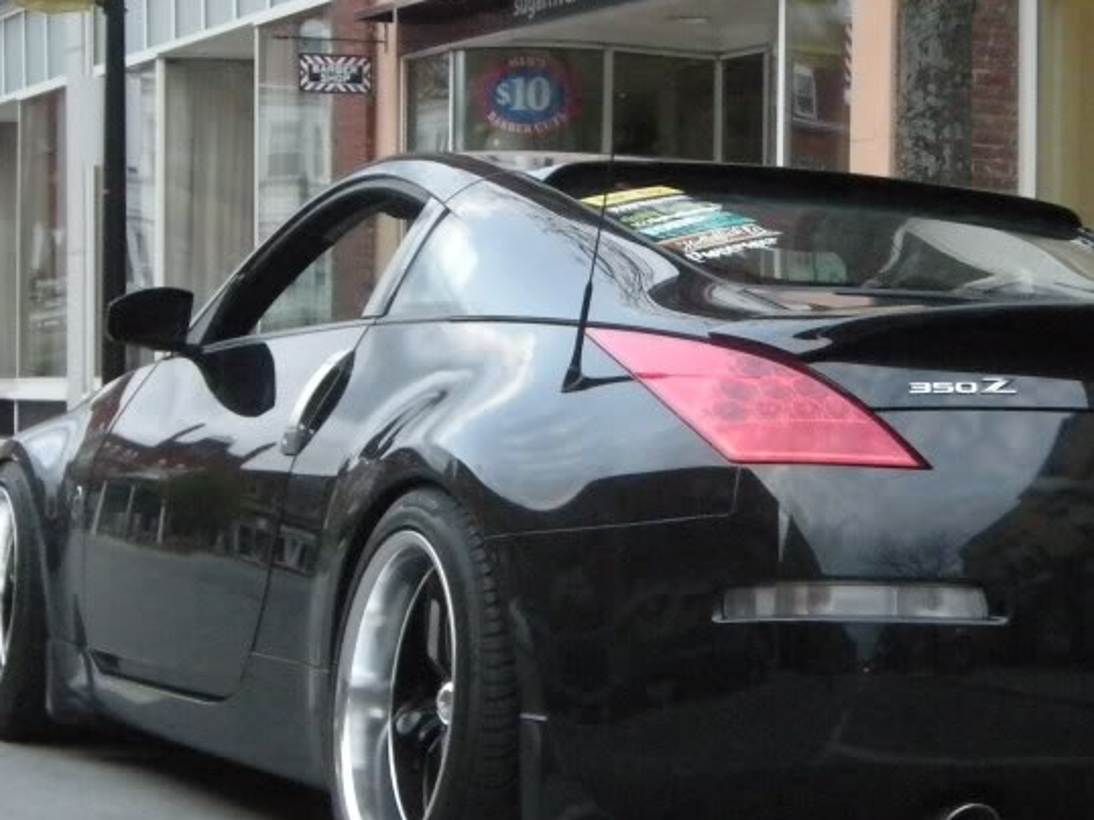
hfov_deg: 19.8
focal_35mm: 99
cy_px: 448
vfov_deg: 14.9
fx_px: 3127
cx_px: 582
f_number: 3.8
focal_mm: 8.8
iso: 817
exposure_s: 1/118
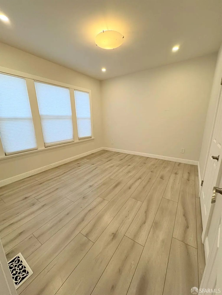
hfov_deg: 85.7
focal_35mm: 14
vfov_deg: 102.1
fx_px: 120
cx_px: 111
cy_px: 148
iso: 160
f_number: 2.2
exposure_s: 1/120
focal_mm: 2.22
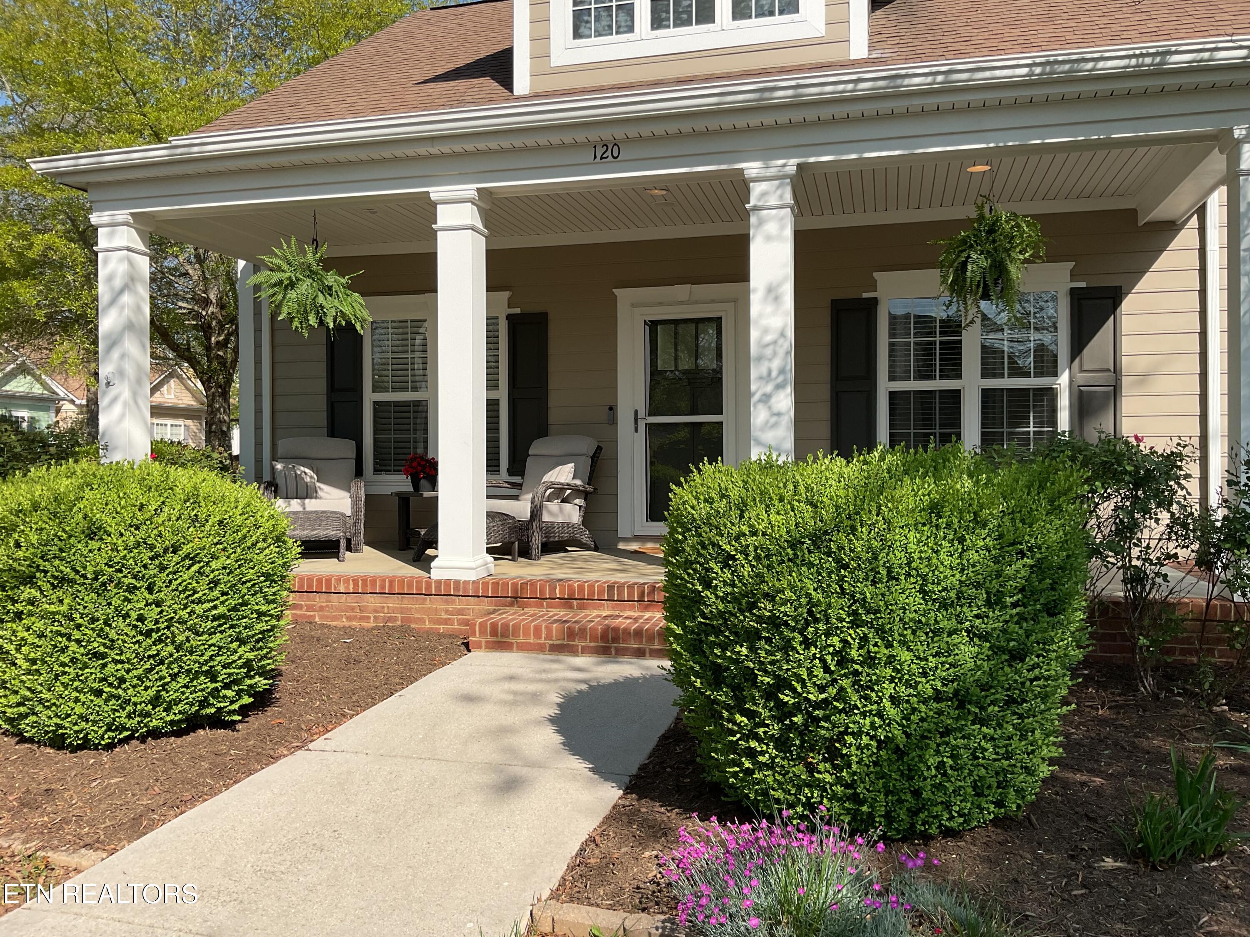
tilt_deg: +0.2
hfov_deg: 61.7
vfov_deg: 48.2
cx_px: 625
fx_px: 1047
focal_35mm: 29
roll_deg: +0.2
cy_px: 468
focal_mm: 3
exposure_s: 1/1311
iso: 16
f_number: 1.8
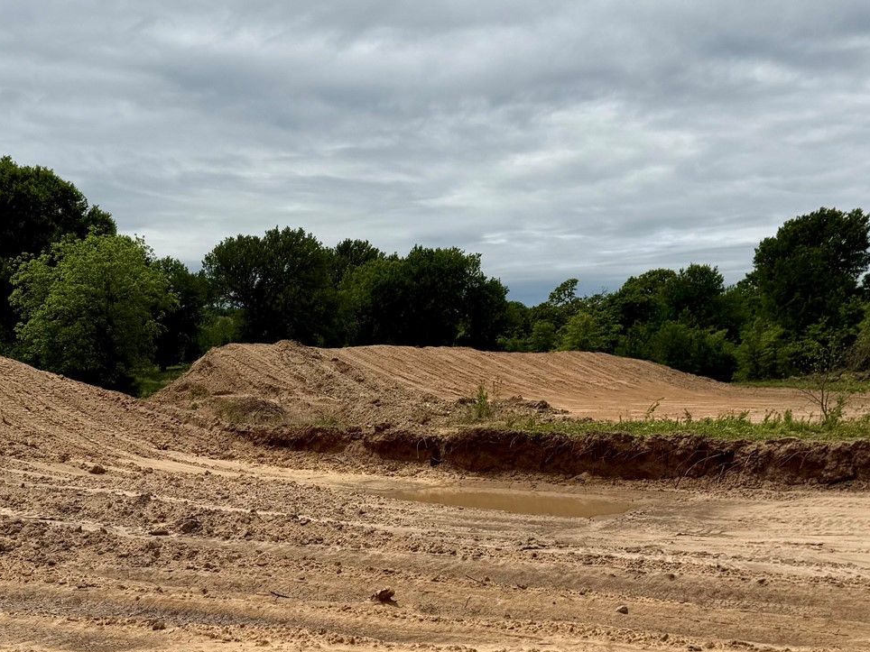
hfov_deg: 37.3
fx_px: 1282
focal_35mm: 51
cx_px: 337
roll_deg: +0.5
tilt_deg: -5.8
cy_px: 469
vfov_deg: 28.2
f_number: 1.78
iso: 80
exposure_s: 1/11905
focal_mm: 6.76
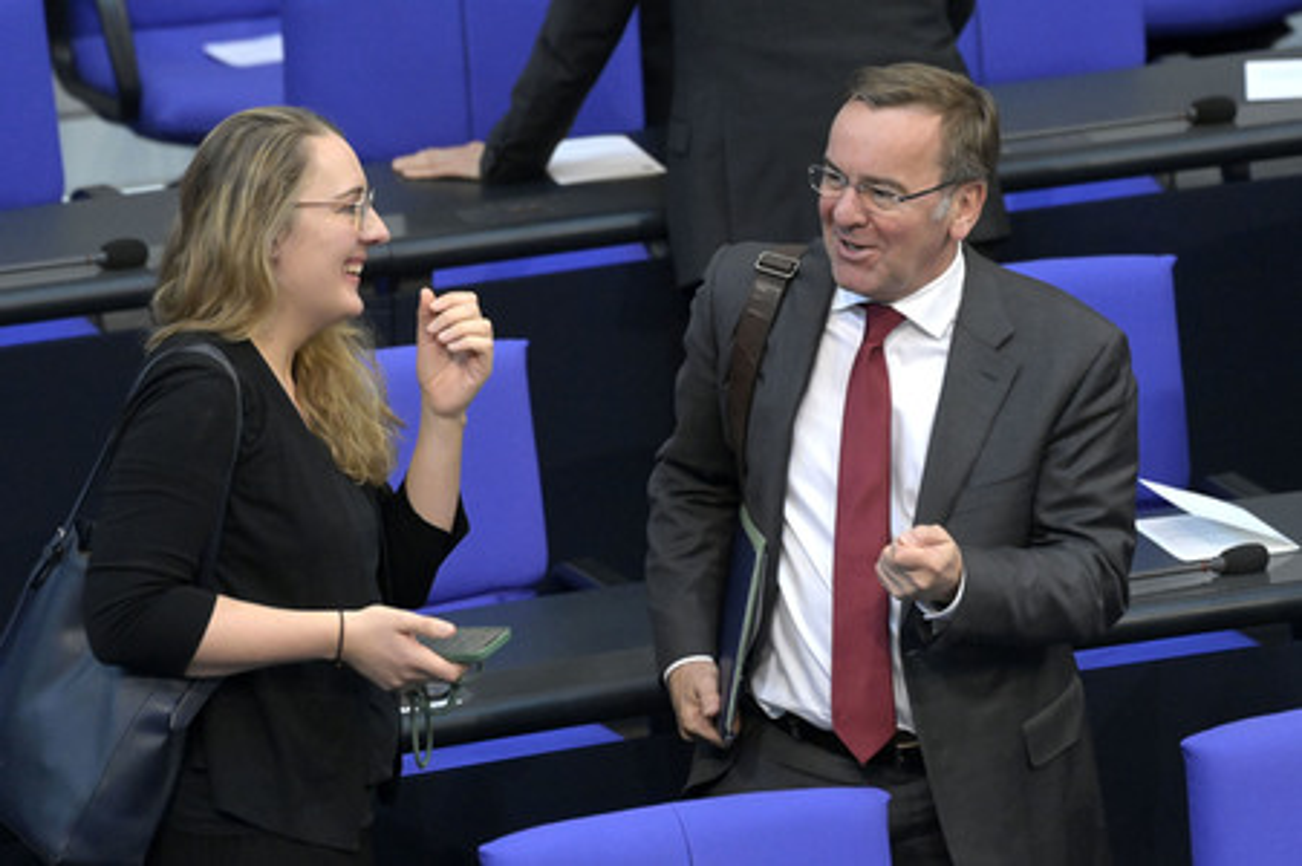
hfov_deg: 6.7
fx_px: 11203
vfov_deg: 4.4
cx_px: 651
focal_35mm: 310
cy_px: 433
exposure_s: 1/400
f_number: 5.6
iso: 12800
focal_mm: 310
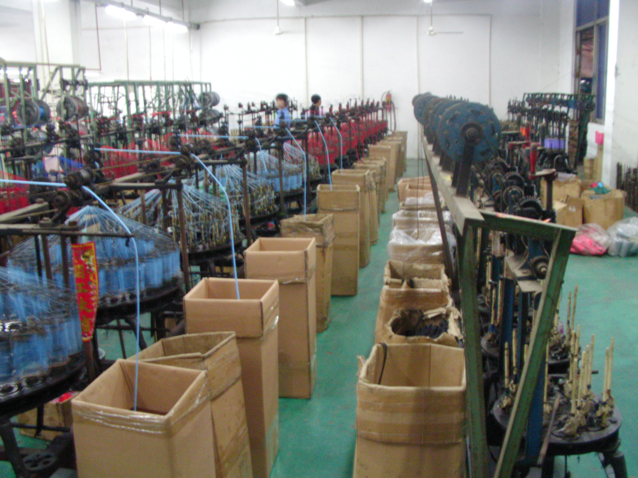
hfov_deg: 49.0
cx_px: 319
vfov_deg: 37.7
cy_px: 239
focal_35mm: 38
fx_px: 700
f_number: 3.5
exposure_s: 1/3
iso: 200
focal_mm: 5.8
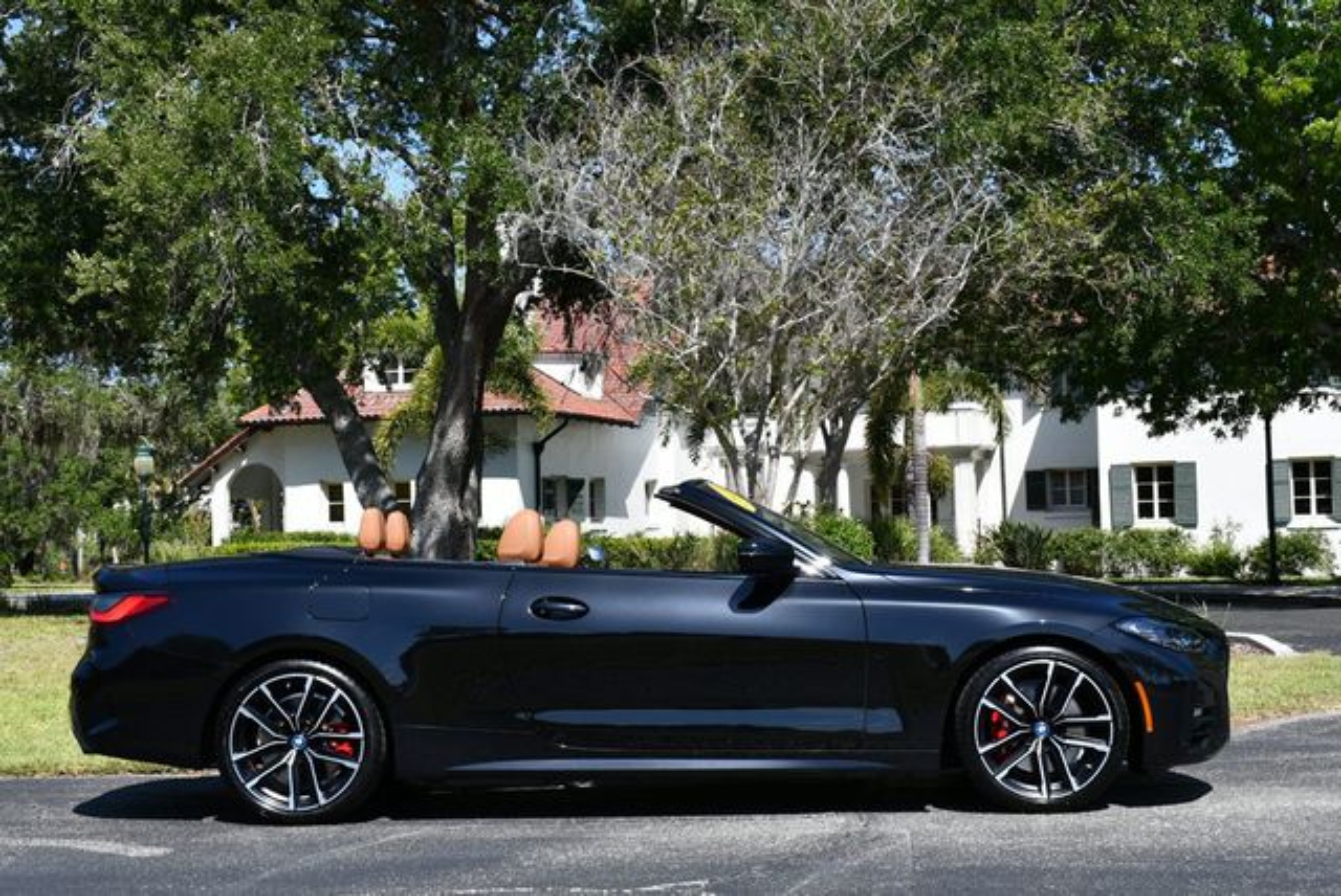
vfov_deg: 23.4
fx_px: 2162
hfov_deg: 34.5
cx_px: 670
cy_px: 448
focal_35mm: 58
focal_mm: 29
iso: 110
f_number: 8
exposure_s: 1/250
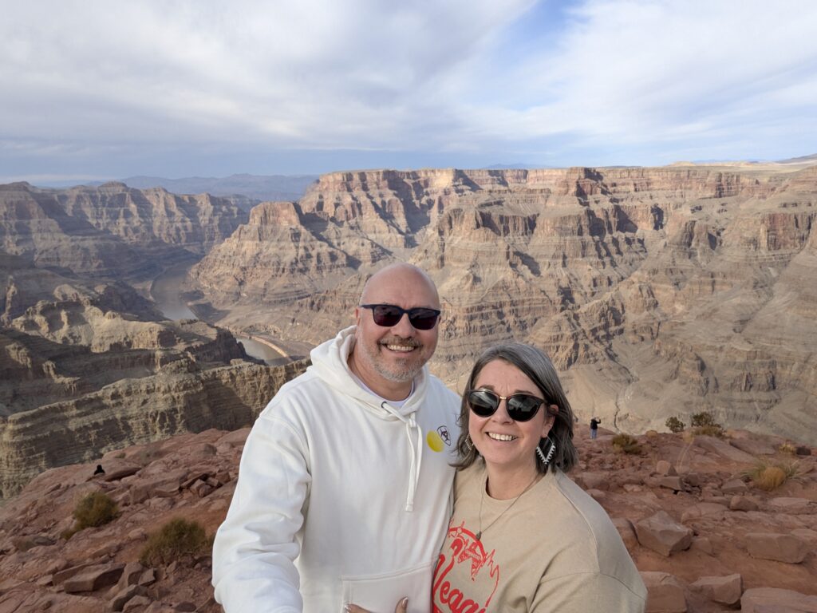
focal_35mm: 21
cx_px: 408
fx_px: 496
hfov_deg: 79.0
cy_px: 306
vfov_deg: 63.4
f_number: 2.2
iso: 44
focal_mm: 2.74
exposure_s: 1/1105
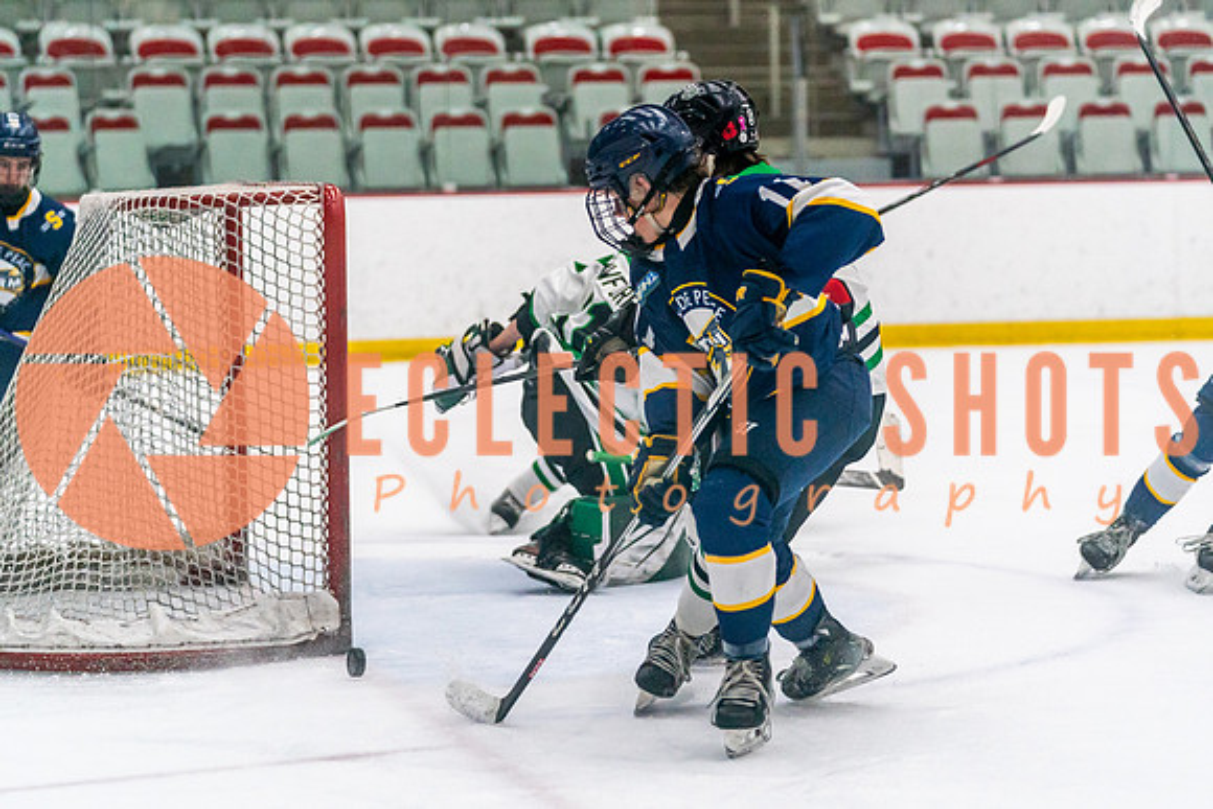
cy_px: 364
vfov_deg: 10.9
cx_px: 607
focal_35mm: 125
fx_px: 4223
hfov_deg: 16.3
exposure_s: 1/1600
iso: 4000
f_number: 2.8
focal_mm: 102
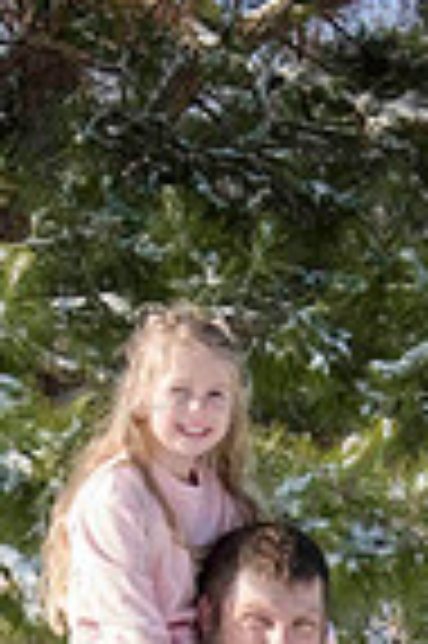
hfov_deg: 6.9
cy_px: 910
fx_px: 3539
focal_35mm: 198
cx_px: 351
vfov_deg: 10.1
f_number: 6.3
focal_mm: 42
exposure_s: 1/2000
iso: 800
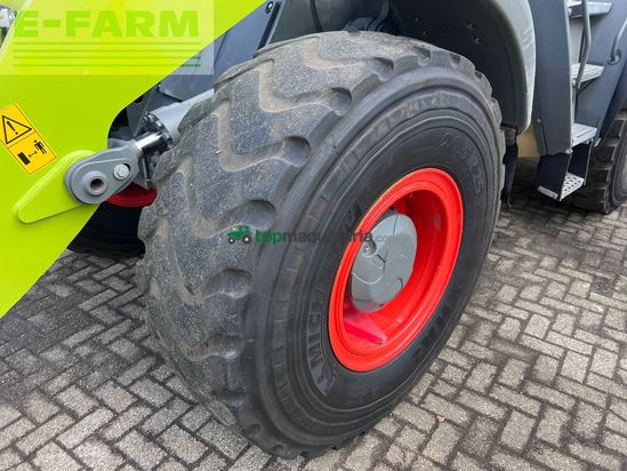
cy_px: 236
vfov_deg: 53.1
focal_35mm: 26
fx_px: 471
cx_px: 314
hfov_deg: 67.3
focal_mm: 5.7
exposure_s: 1/323
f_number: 1.5
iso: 50
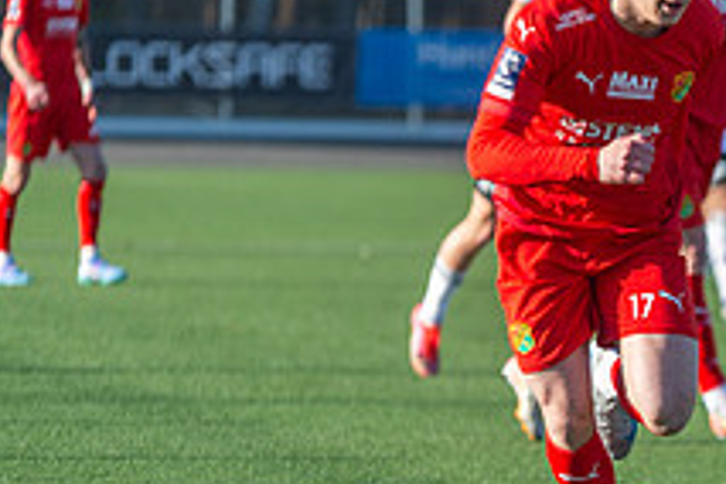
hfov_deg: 4.7
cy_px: 252
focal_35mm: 435
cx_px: 689
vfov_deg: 3.2
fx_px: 8772
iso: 180
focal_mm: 160
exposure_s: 1/1600
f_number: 3.2
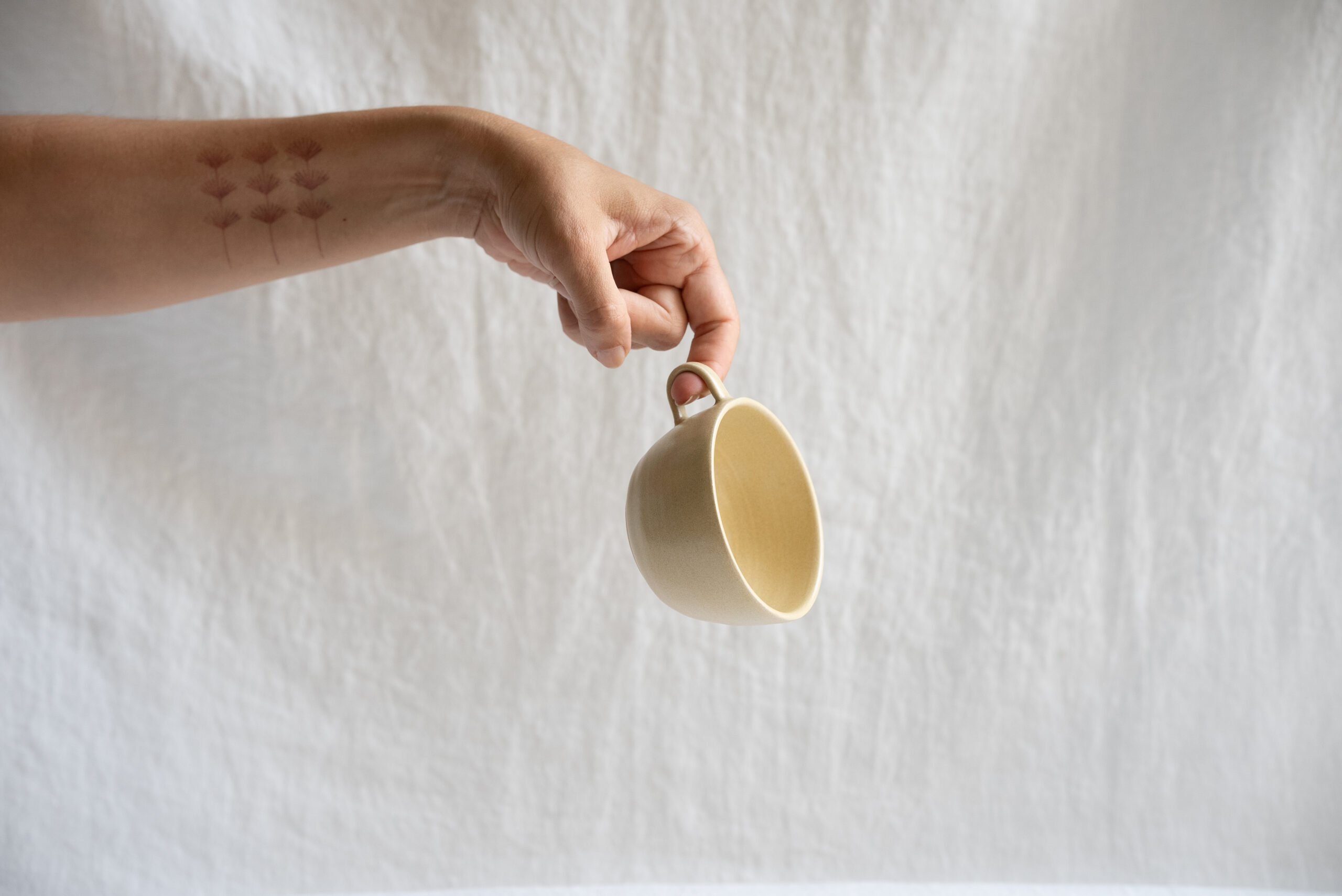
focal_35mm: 85
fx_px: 3170
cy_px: 448
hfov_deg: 23.9
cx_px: 671
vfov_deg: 16.1
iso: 640
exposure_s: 1/400
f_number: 4.5
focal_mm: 85
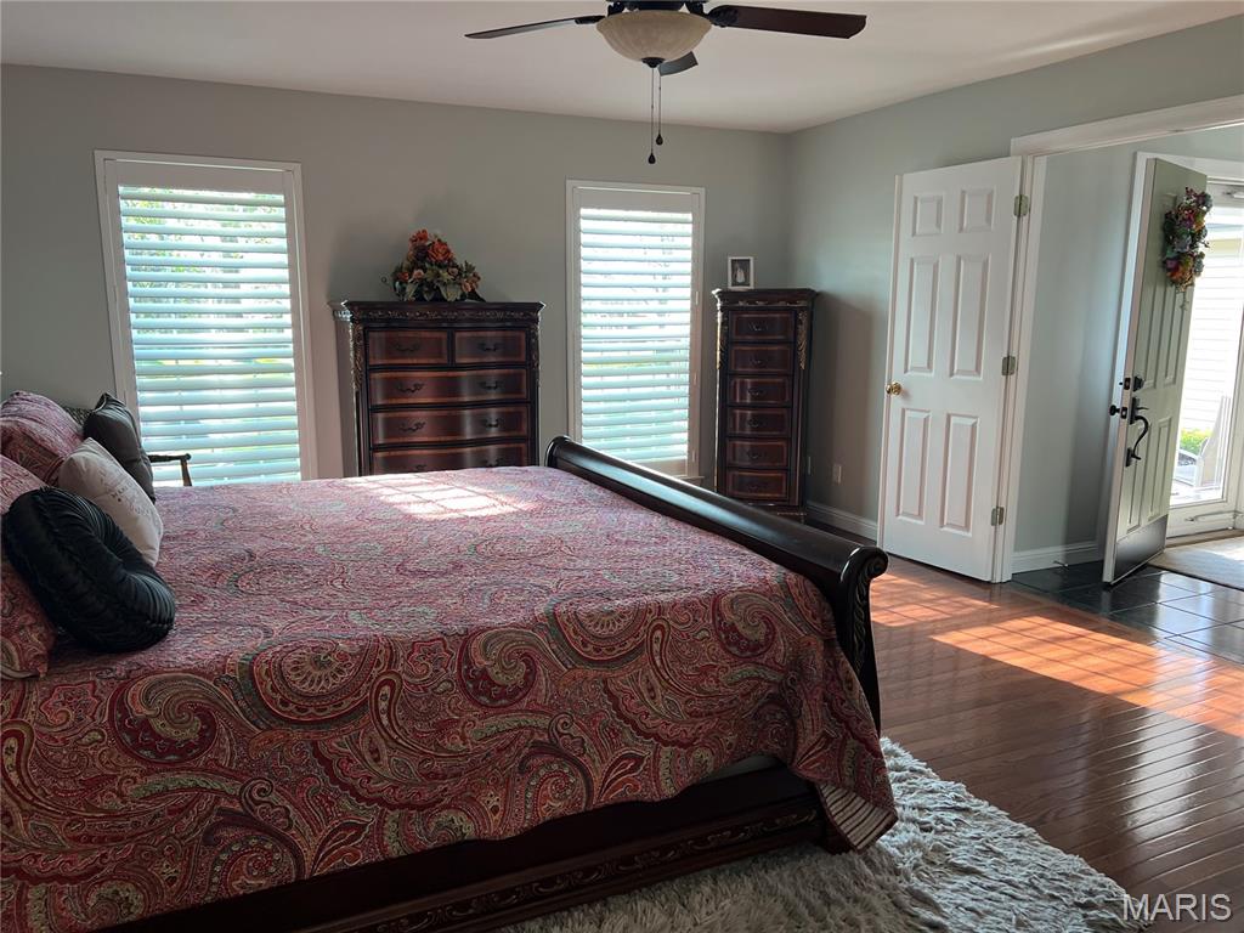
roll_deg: -0.2
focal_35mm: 26
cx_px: 622
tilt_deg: -11.3
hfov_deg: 67.3
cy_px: 466
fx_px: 934
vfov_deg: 53.1
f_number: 1.5
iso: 80
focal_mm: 5.7
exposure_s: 1/60
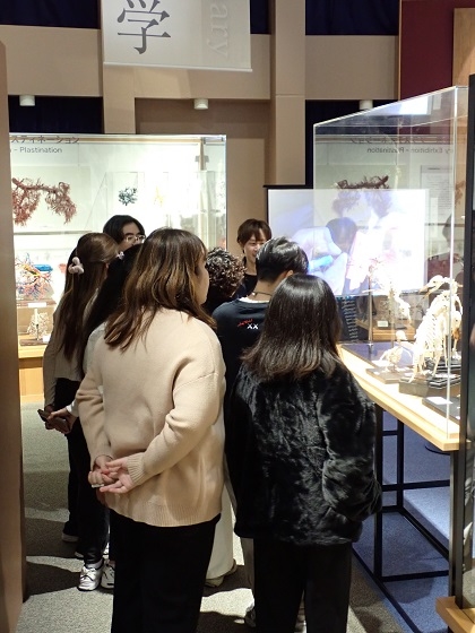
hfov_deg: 30.9
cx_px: 238
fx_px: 860
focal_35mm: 47
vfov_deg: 40.4
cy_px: 316
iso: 800
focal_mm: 8.4
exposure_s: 1/25
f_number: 3.1
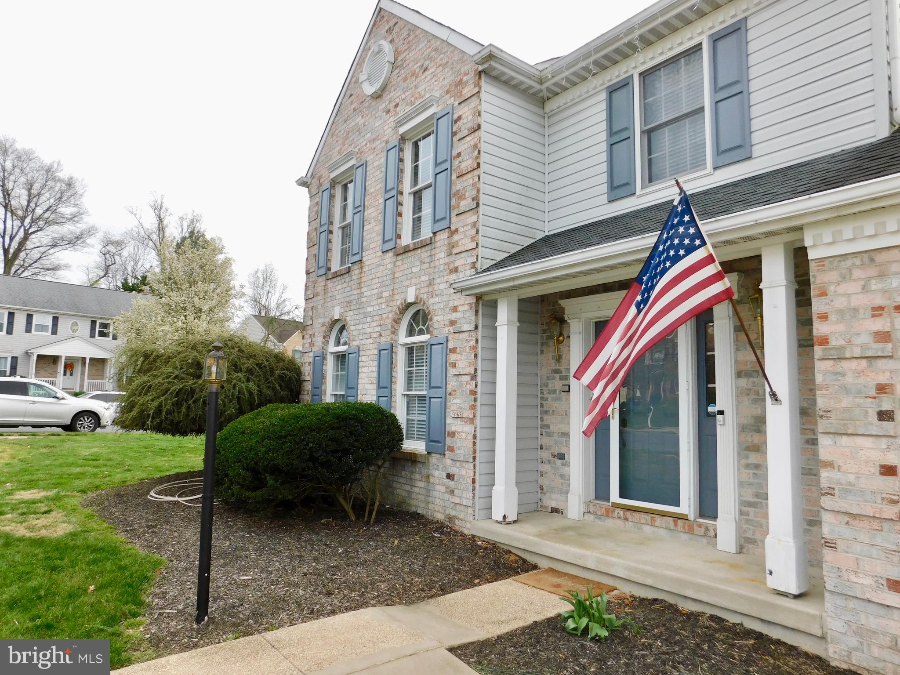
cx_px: 450
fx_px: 598
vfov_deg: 58.9
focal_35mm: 23
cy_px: 338
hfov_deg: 73.9
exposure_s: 1/640
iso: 125
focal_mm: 4
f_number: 3
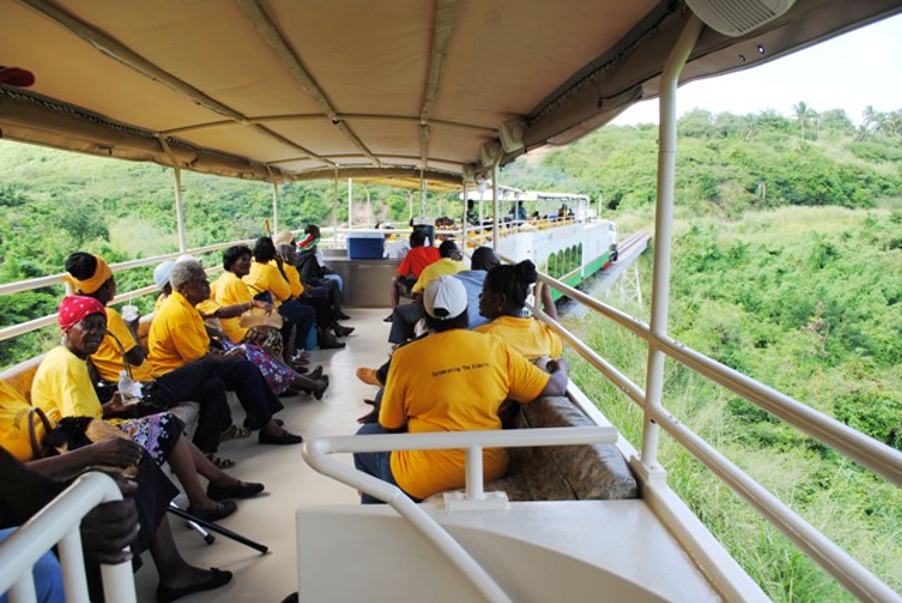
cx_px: 451
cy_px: 302
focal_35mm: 27
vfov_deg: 48.0
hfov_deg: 67.3
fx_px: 677
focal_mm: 18
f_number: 5.6
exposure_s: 1/125
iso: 110
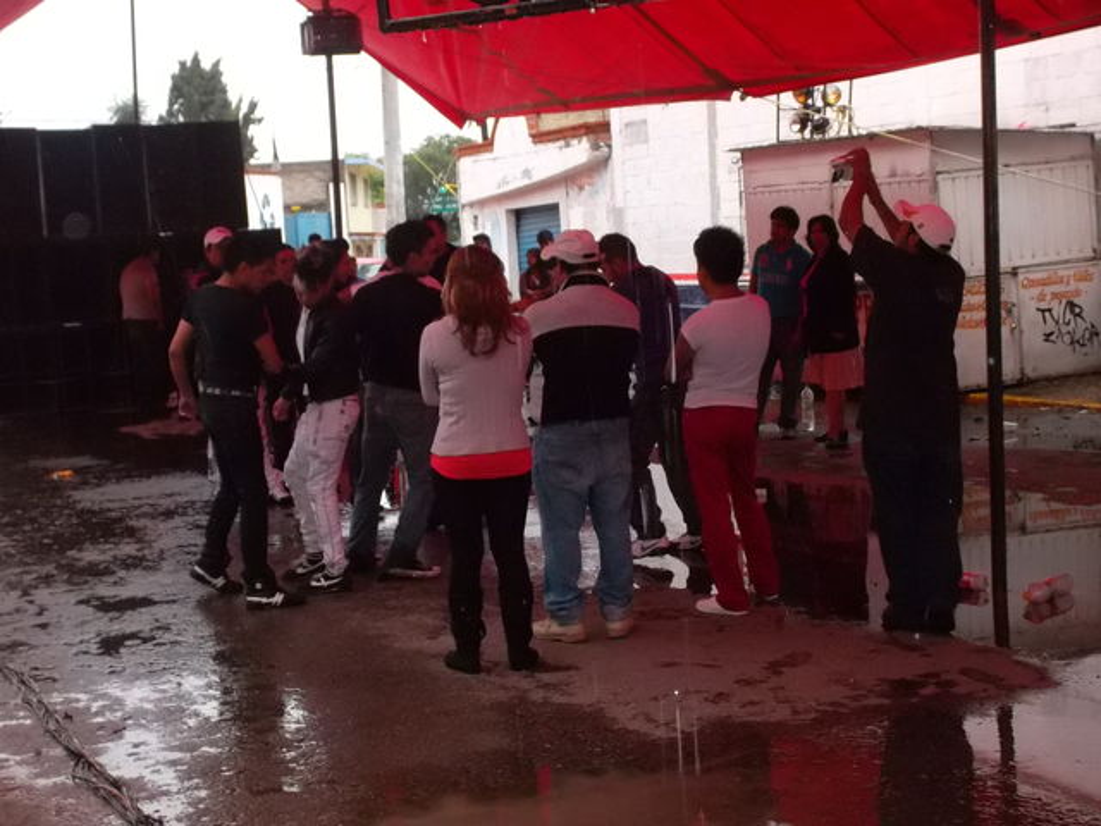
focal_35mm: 56
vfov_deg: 26.1
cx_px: 550
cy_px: 413
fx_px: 1781
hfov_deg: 34.3
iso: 320
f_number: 4.7
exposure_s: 1/60
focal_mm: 7.9
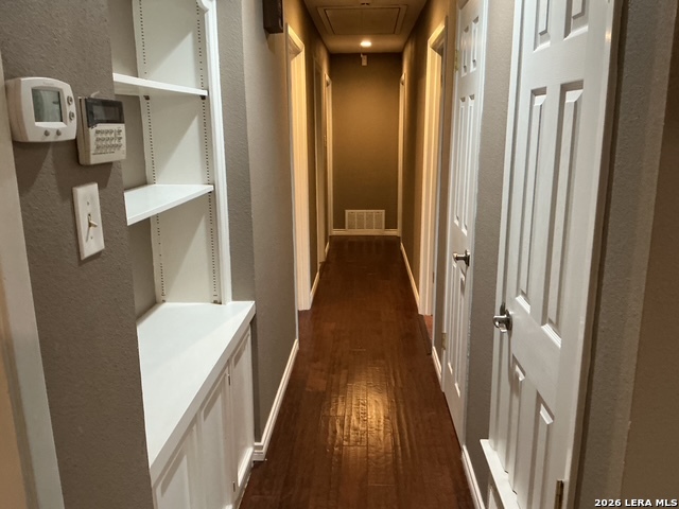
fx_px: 569
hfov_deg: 61.7
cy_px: 254
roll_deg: +0.6
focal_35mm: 29
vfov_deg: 48.2
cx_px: 340
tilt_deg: -12.3
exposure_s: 1/40
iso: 320
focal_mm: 3
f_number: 1.8
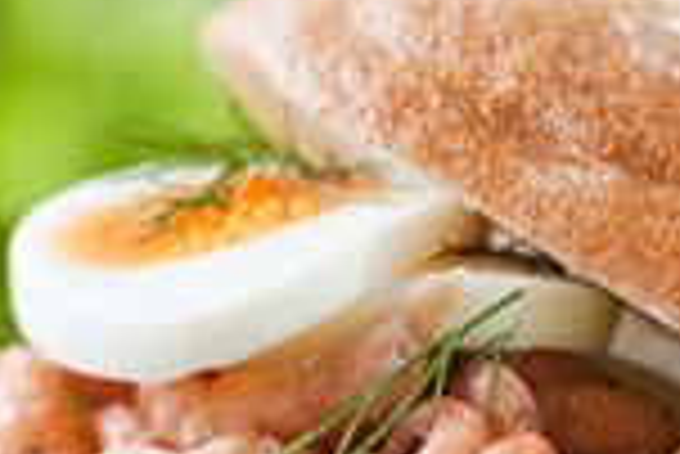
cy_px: 575
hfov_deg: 4.9
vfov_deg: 3.3
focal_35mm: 417
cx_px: 230
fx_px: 7884
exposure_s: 1/80
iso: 250
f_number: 4
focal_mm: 105
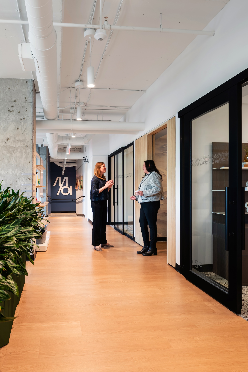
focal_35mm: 25
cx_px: 129
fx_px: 258
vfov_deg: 71.5
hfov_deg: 51.3
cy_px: 188
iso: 64
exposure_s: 1.3
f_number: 8
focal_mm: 24
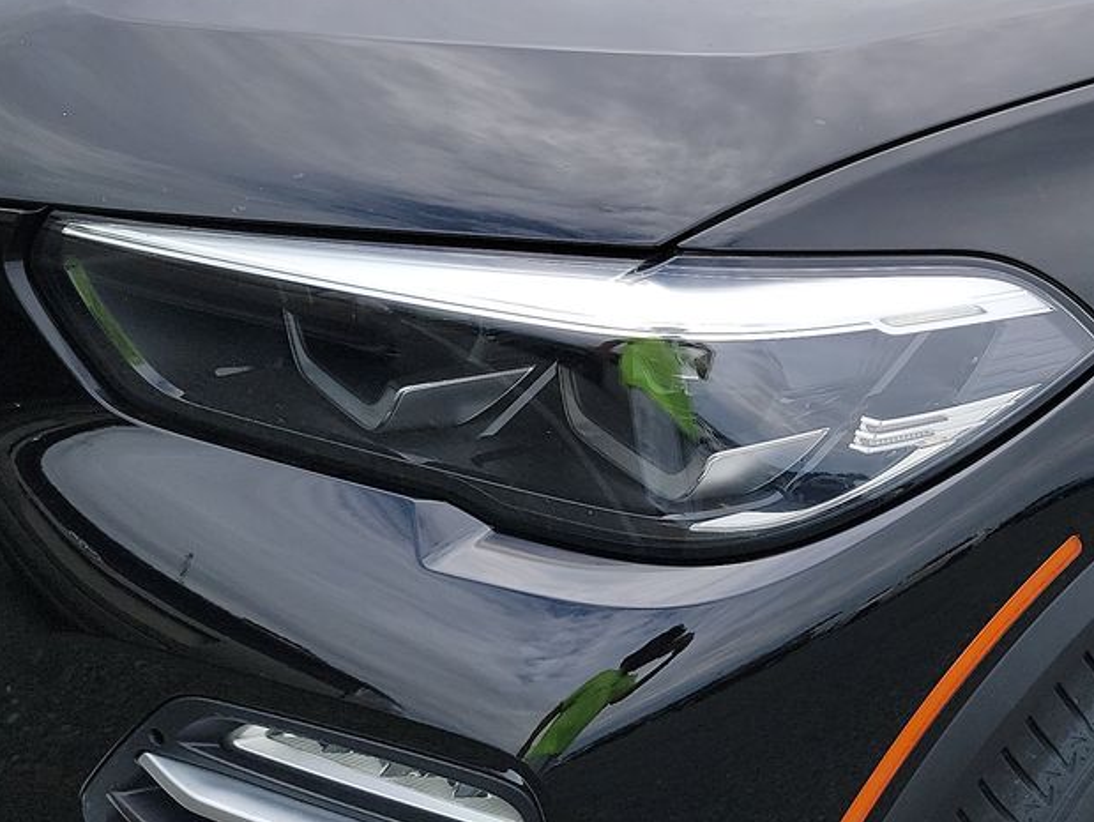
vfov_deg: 23.5
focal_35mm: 62
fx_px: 1961
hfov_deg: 29.4
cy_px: 216
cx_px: 1066
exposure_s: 1/564
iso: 50
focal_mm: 6.7
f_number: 1.8
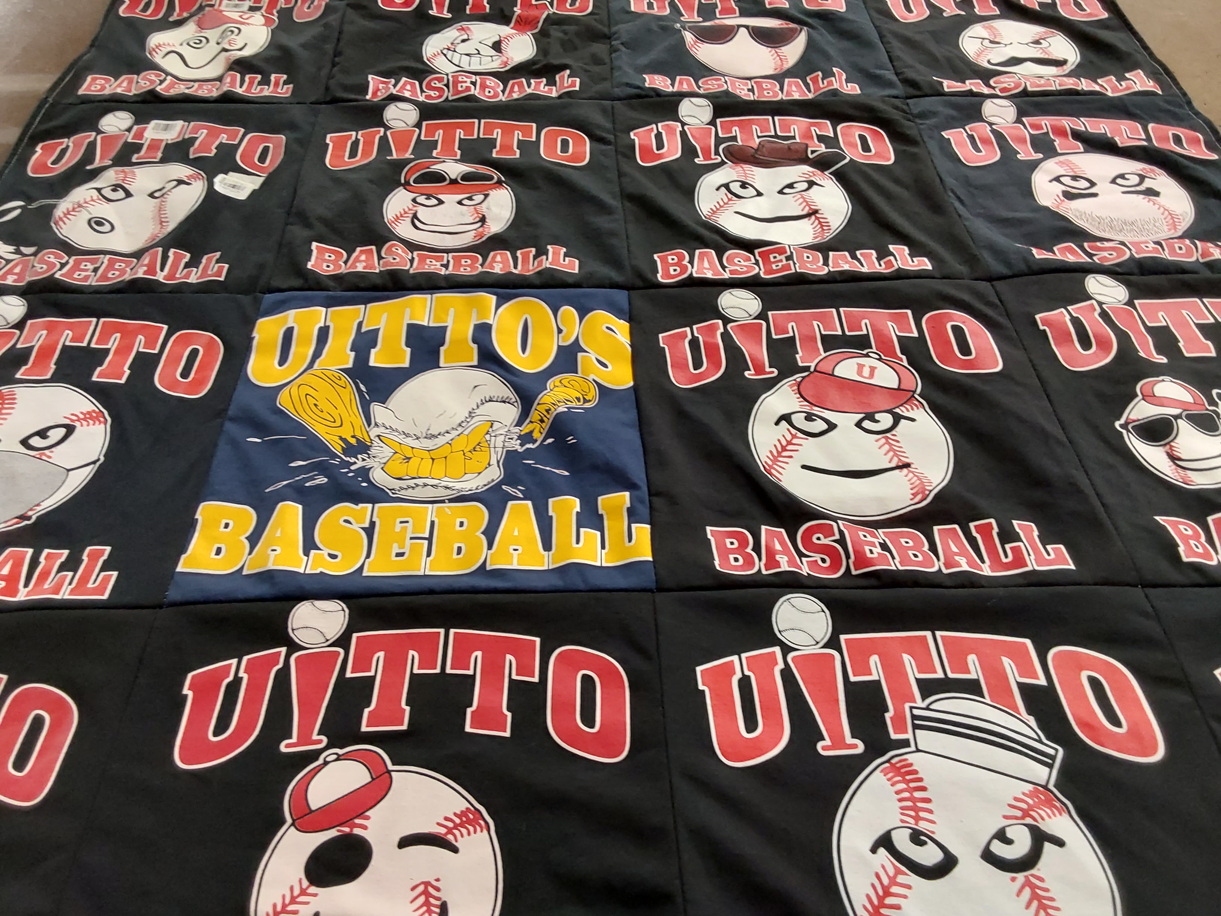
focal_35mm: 28
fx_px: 988
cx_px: 610
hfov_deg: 63.4
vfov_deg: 49.7
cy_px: 458
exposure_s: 1/60
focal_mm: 2.91
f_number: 1.9
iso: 160
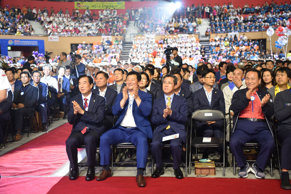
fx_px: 420
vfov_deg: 26.0
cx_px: 146
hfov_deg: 38.2
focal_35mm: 52
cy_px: 97
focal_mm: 52
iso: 1000
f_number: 2.8
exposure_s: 1/60
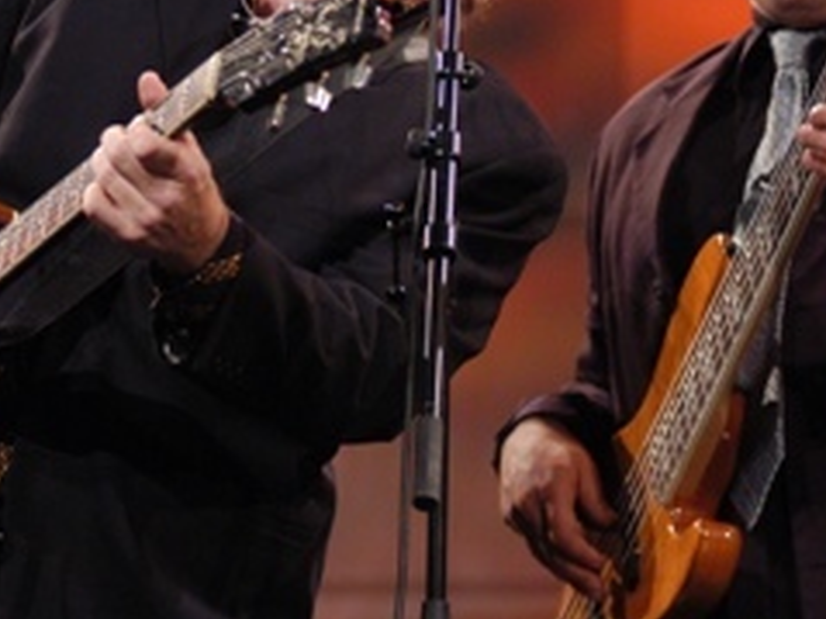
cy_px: 107
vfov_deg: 4.9
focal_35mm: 303
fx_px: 7226
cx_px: 553
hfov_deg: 6.5
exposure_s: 1/100
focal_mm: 112
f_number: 2.8
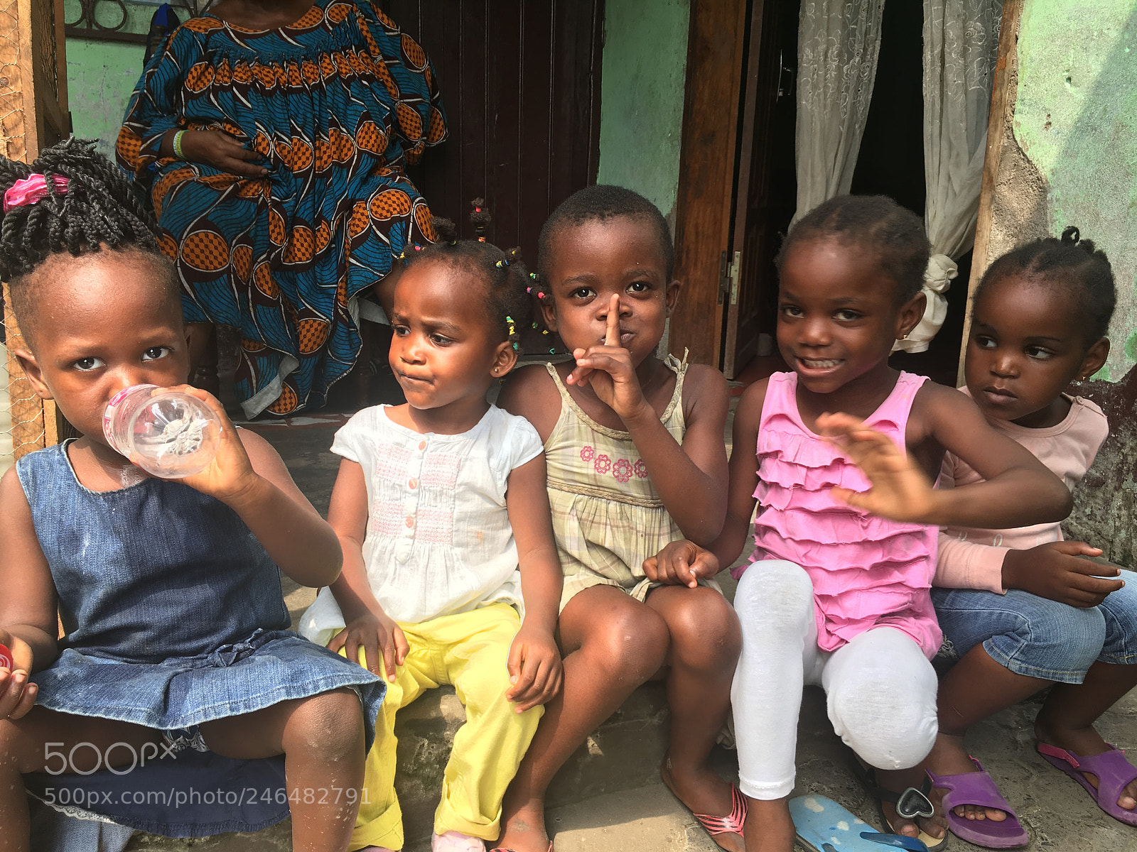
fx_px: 953
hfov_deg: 61.7
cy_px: 426
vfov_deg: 48.2
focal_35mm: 29
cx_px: 568
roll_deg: -0.8
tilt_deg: -11.0
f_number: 2.2
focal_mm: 4.15
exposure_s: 1/116
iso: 25
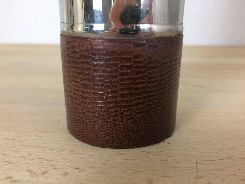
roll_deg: -0.1
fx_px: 205
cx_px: 122
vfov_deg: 48.2
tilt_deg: -17.7
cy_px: 92
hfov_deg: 61.7
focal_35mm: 29
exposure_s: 1/33
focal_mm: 4.15
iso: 64
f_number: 2.2
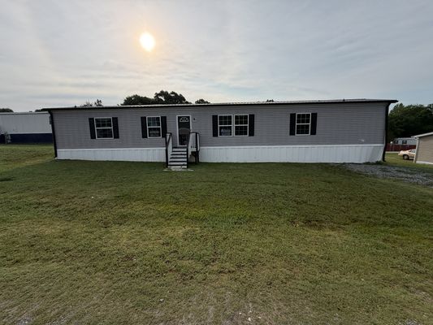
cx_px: 216
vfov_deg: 85.7
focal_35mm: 14
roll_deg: +1.5
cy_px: 162
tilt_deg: -6.6
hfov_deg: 102.1
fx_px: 175
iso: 25
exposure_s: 1/1312
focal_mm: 2.22
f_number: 2.2
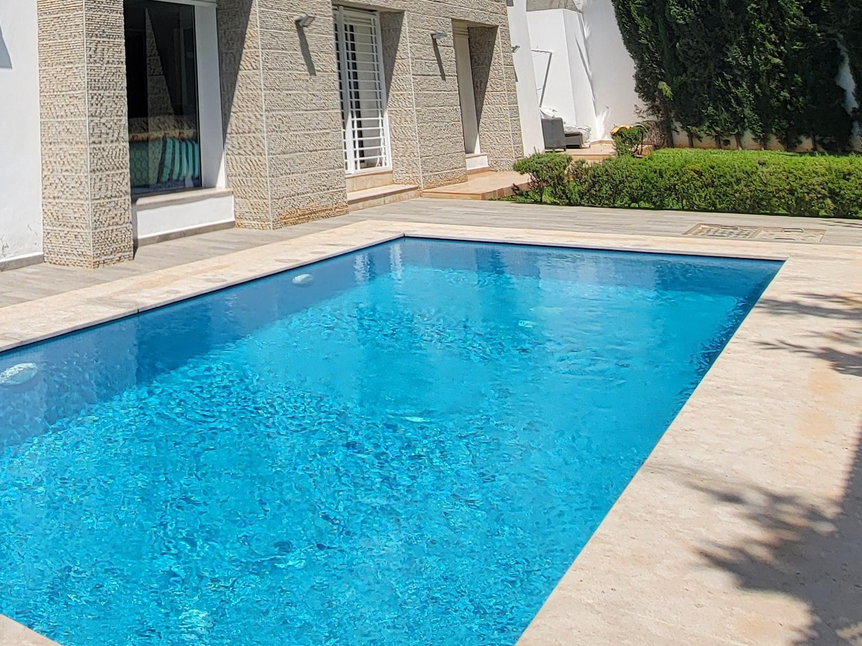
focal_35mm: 33
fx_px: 822
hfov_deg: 50.1
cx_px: 109
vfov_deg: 36.2
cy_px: -72
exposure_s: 1/2302
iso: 50
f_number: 2.2
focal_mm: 2.2
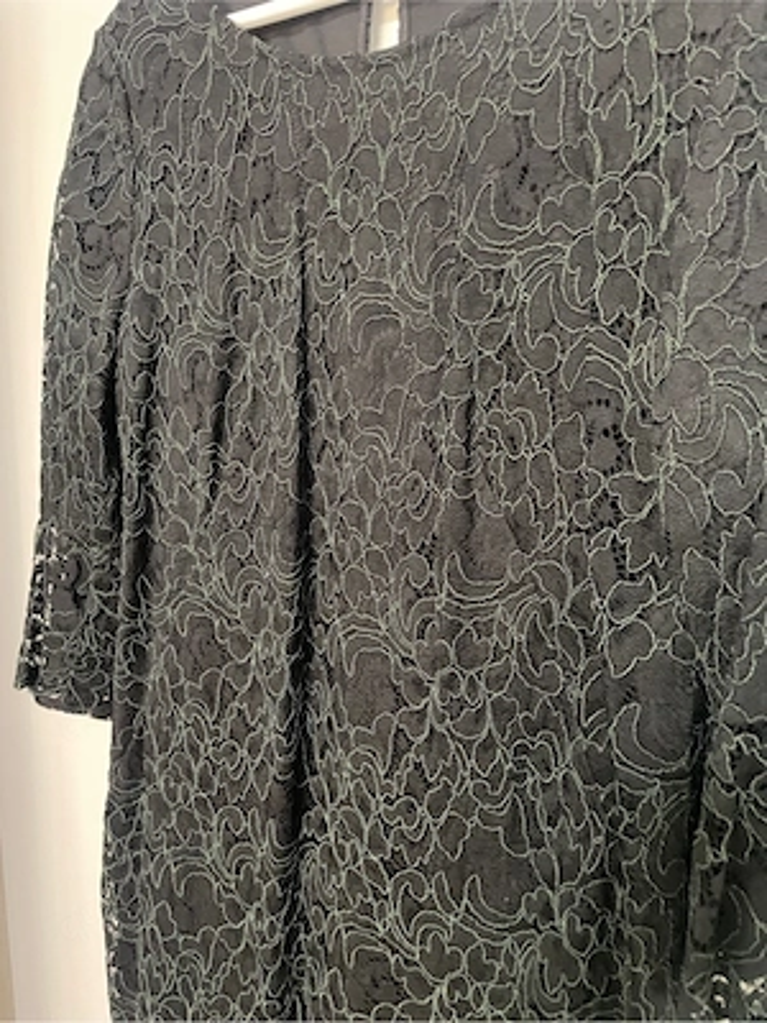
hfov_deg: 53.1
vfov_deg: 67.3
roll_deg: -0.7
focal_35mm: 26
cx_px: 384
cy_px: 512
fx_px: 768
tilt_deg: -10.9
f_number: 1.6
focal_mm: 4.2
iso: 800
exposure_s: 1/30
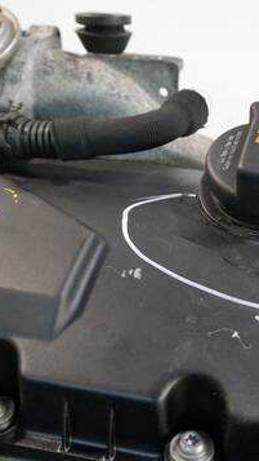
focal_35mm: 41
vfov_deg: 49.4
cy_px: 231
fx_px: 500
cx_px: 219
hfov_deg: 28.2
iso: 2500
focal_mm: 14
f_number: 3.5
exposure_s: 1/125
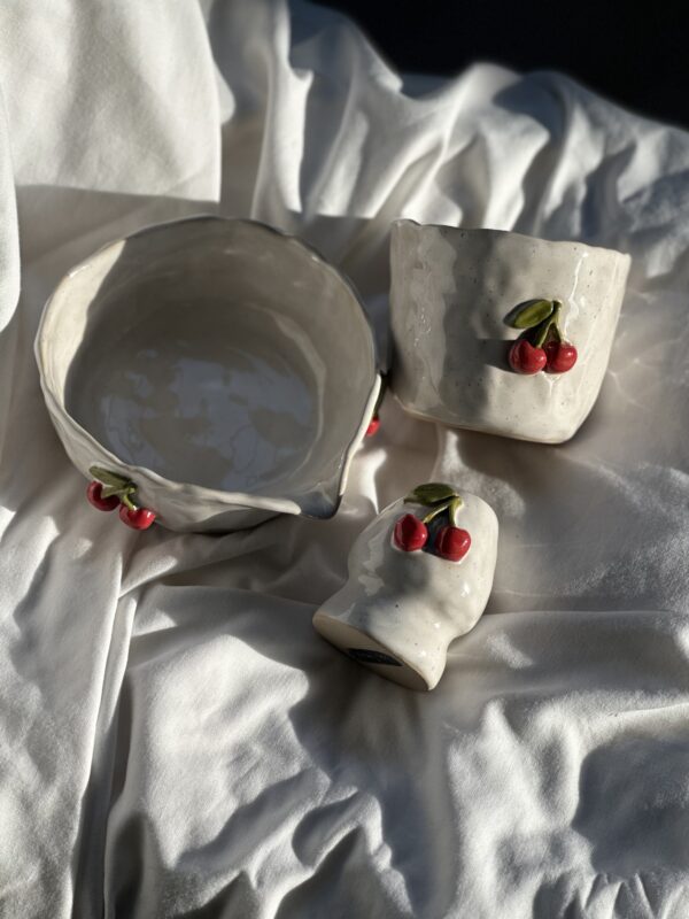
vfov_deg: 25.3
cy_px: 460
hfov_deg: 19.1
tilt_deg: -63.3
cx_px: 344
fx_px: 2043
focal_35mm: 77
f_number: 2.8
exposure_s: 1/121
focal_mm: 9
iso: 32
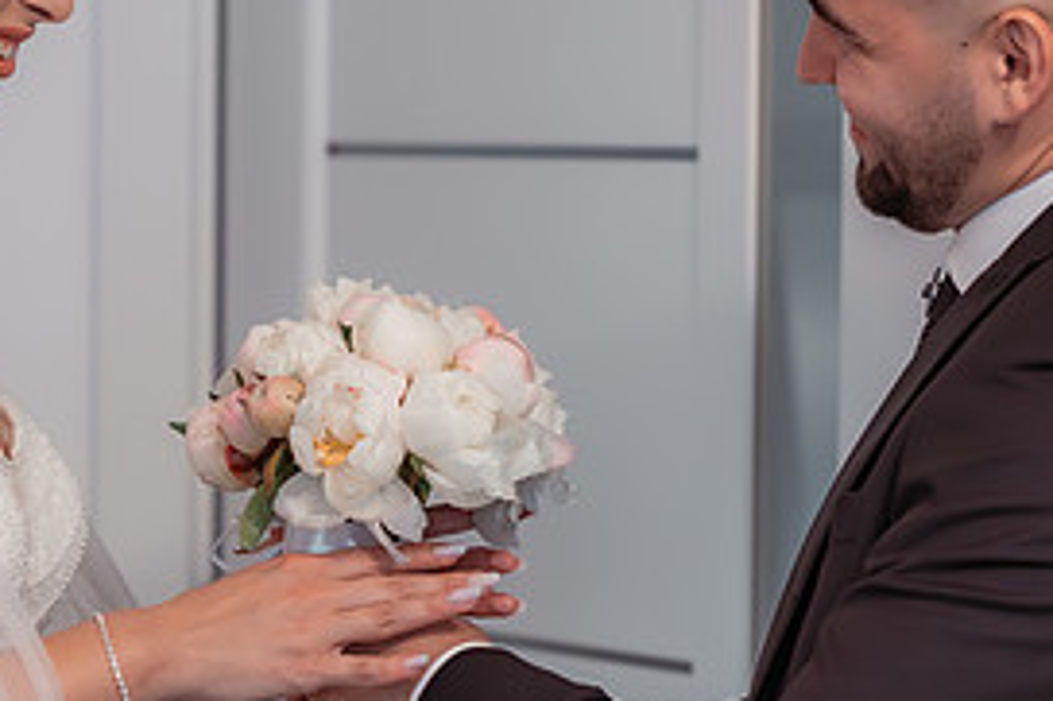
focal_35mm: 181
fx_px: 5291
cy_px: 418
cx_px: 542
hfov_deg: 11.4
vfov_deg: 7.6
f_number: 2.8
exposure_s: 1/320
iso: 1600
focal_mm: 85
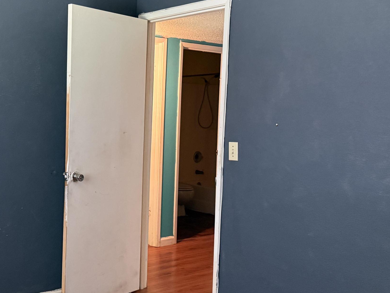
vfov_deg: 32.2
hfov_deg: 40.8
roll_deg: -2.3
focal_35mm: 45
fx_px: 507
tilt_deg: -0.7
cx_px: 93
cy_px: 128
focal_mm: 6.76
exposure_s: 1/60
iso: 800
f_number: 1.78
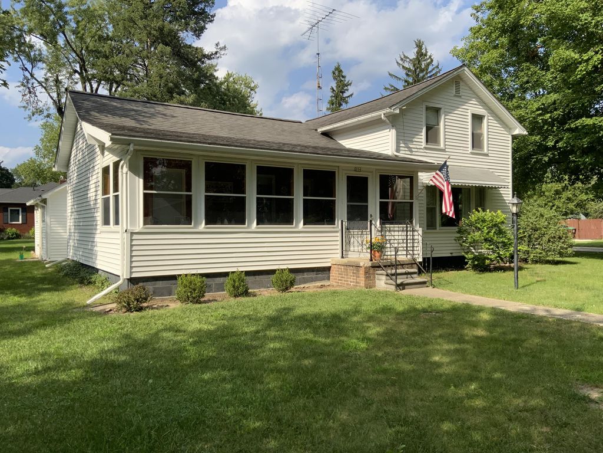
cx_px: 302
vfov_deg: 48.2
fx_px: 505
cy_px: 226
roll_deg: -0.7
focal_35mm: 29
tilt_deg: -0.9
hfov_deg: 61.7
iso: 16
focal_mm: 3
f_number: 1.8
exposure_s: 1/1490
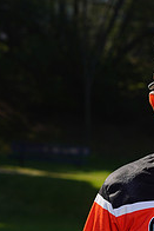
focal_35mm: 343
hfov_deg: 4.0
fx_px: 2197
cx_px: 219
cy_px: 303
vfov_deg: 6.0
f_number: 10
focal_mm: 116
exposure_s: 1/250
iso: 100
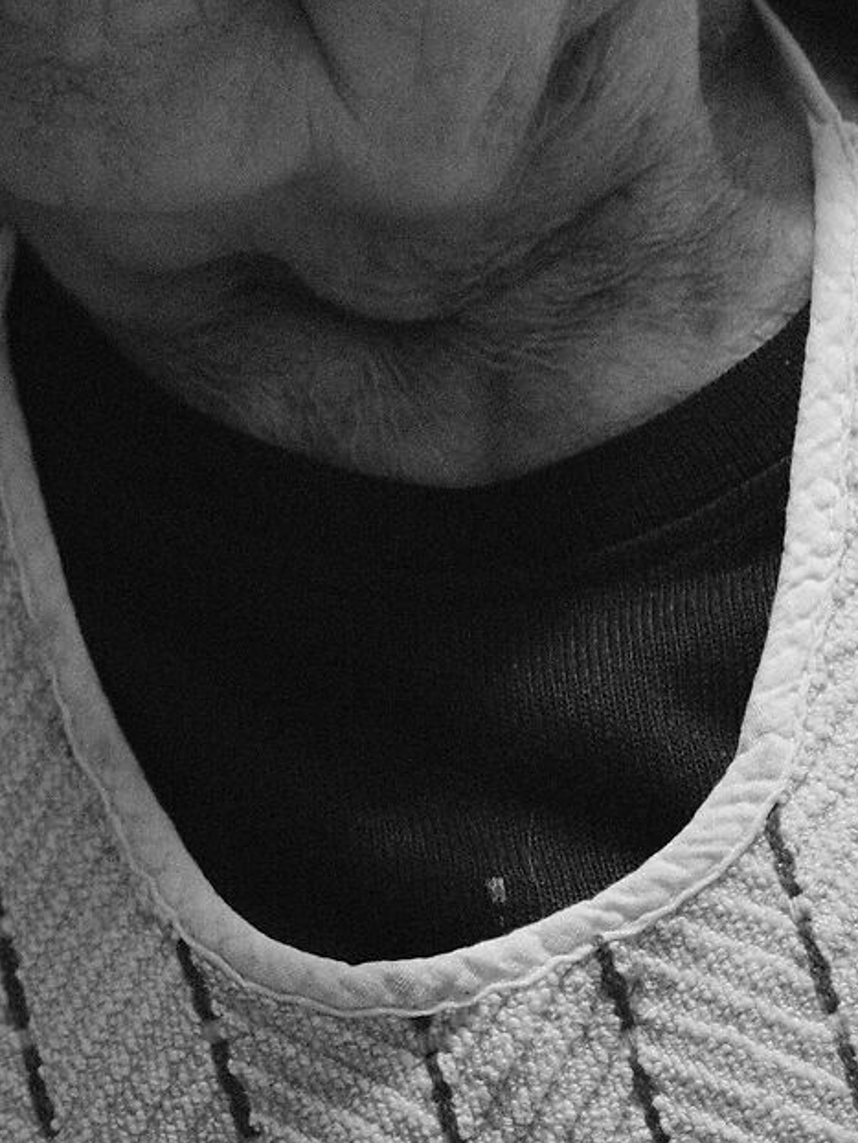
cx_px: -1044
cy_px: -167
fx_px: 5020
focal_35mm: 152
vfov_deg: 12.7
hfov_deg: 9.0
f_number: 2.8
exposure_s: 1/100
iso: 1600
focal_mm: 27
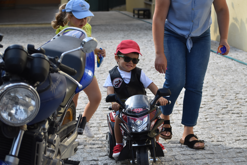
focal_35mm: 105
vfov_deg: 13.0
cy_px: 82
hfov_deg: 19.5
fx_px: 720
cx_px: 124
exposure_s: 1/1000
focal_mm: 70
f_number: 4.5
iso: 400
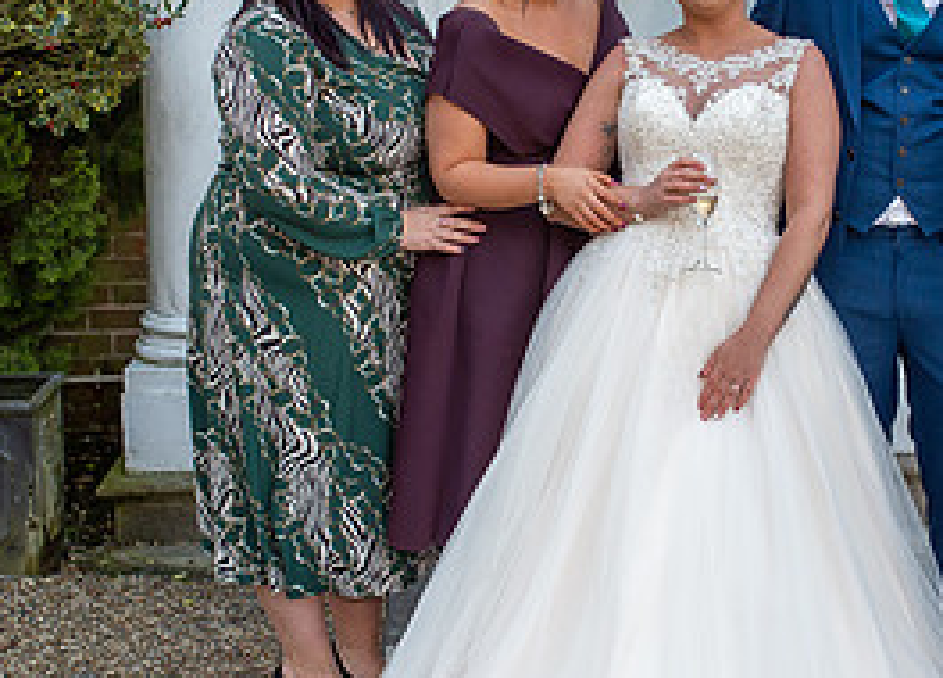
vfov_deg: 15.8
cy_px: 260
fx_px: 2443
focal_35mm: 91
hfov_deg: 21.7
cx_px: 638
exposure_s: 1/160
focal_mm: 35
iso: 250
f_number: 4
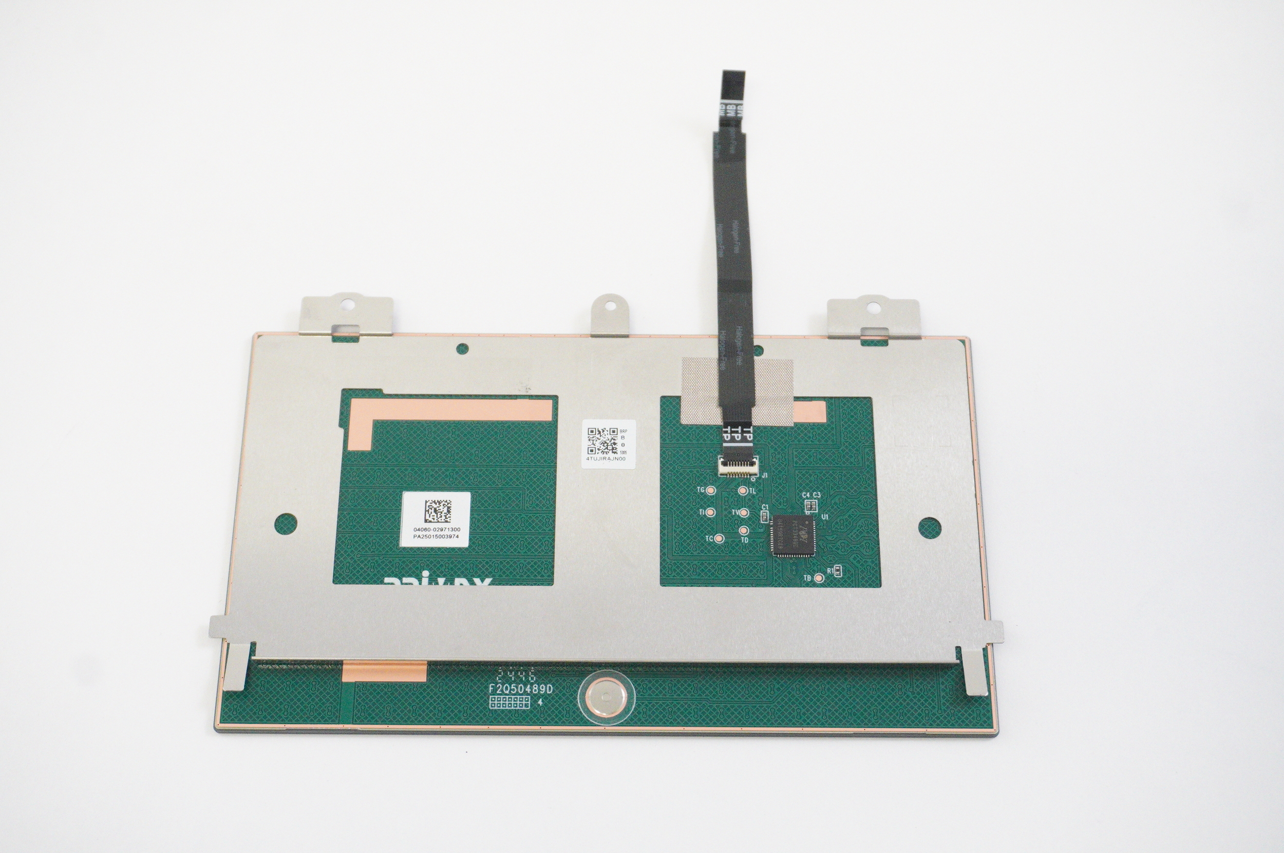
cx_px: 642
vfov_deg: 28.0
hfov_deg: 41.1
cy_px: 426
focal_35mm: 48
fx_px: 1710
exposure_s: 1/200
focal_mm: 32
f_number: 6.3
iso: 6400
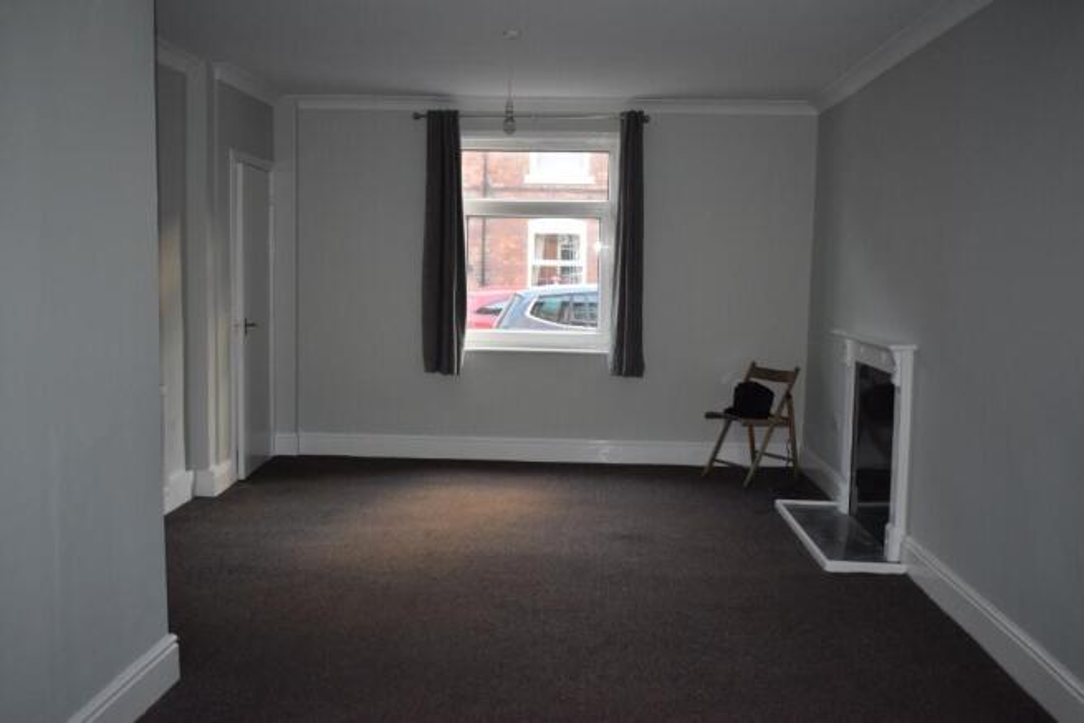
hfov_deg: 53.1
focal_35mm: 36
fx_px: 1084
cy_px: 362
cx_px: 542
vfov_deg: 36.9
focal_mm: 24
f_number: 3.8
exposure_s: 1/60
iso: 900
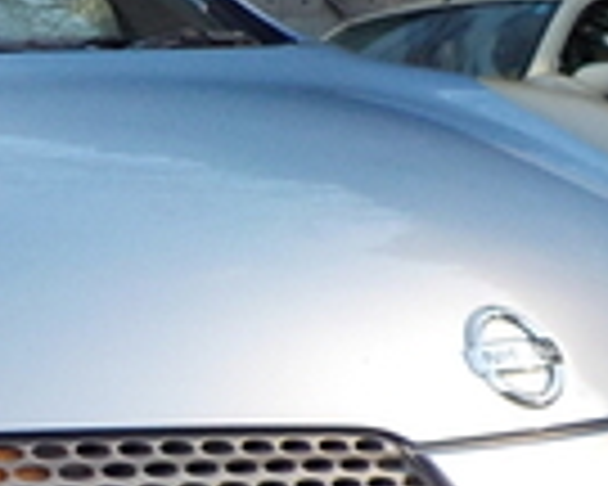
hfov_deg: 13.1
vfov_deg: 11.1
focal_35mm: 139
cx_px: -320
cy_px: 284
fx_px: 2501
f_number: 3.3
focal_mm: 4.1
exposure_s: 1/400
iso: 125
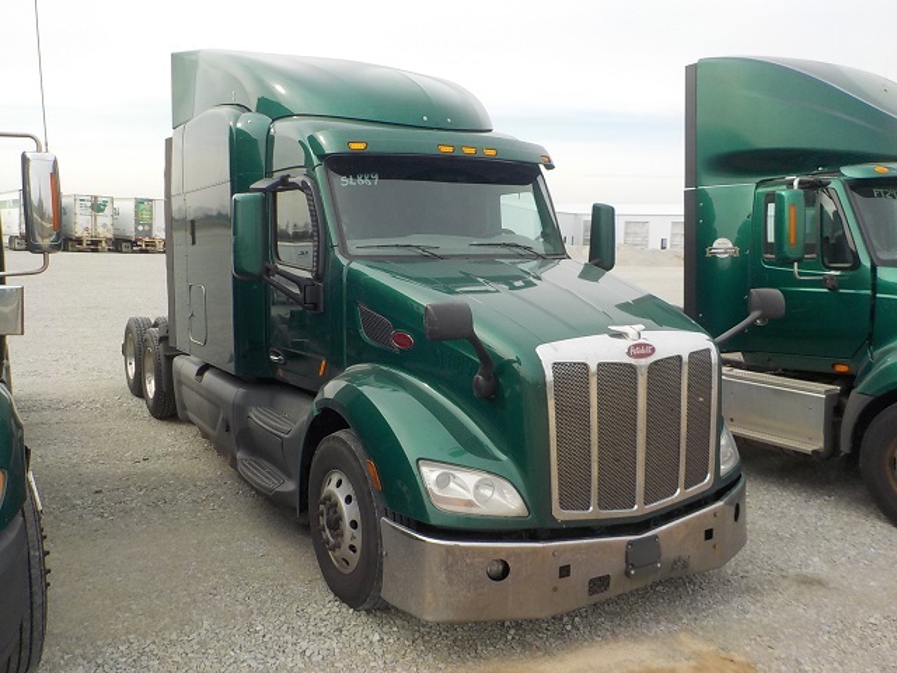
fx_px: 777
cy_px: 336
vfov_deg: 46.8
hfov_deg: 60.0
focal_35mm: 30
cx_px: 448
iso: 125
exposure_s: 1/500
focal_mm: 4.1
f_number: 3.3
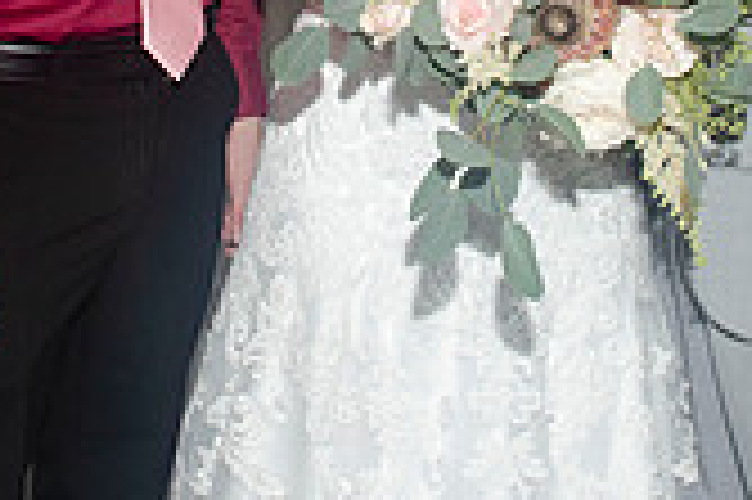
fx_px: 2170
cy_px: -149
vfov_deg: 12.7
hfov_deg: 19.7
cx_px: 414
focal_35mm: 104
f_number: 5.6
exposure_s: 1/60
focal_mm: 20
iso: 400
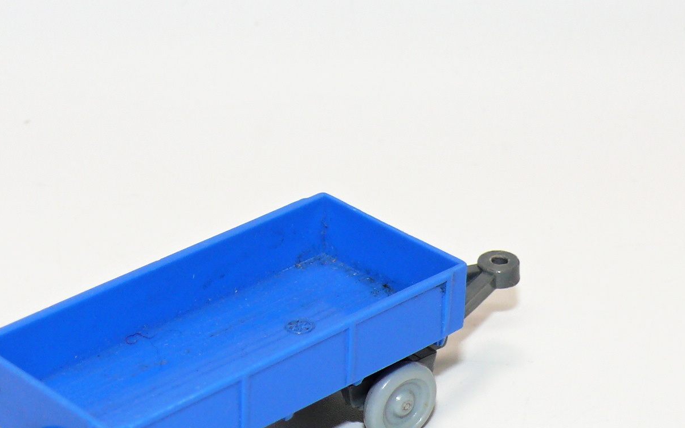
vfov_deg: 9.8
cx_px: 281
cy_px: 333
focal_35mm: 134
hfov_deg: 15.6
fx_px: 2501
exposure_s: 1/30
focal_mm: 12.9
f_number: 4
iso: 100
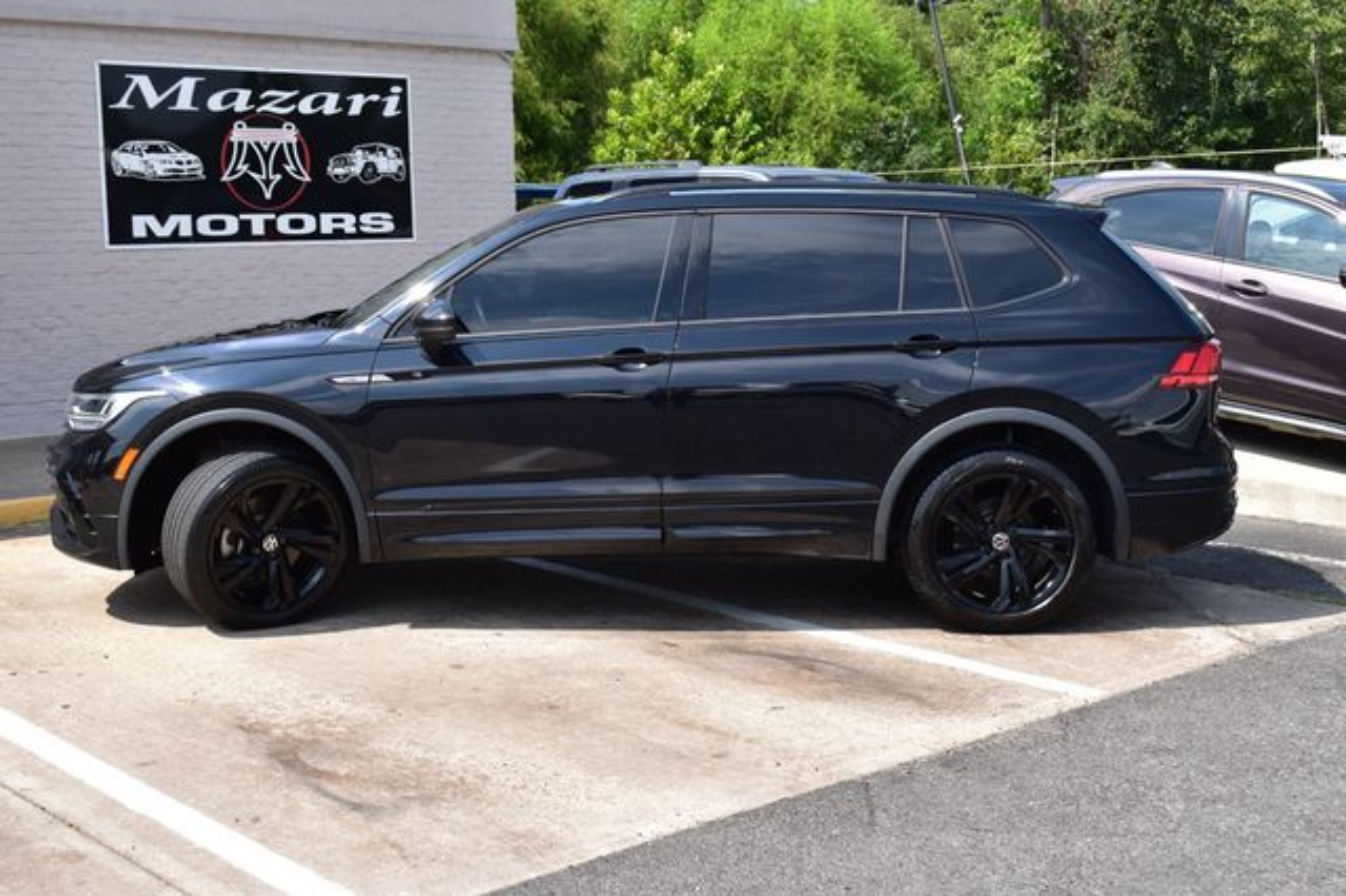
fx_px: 1738
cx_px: 673
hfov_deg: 42.3
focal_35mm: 46
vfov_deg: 28.9
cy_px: 448
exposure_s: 1/320
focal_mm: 31
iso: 400
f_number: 11
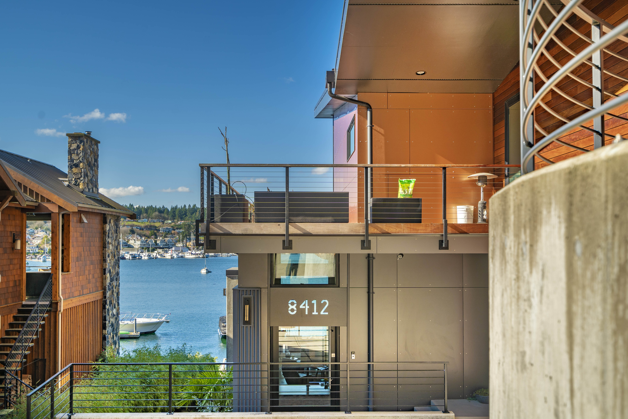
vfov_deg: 37.9
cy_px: 210
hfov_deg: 54.4
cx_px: 314
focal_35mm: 35
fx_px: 611
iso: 100
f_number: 6.3
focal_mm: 35
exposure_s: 1/125
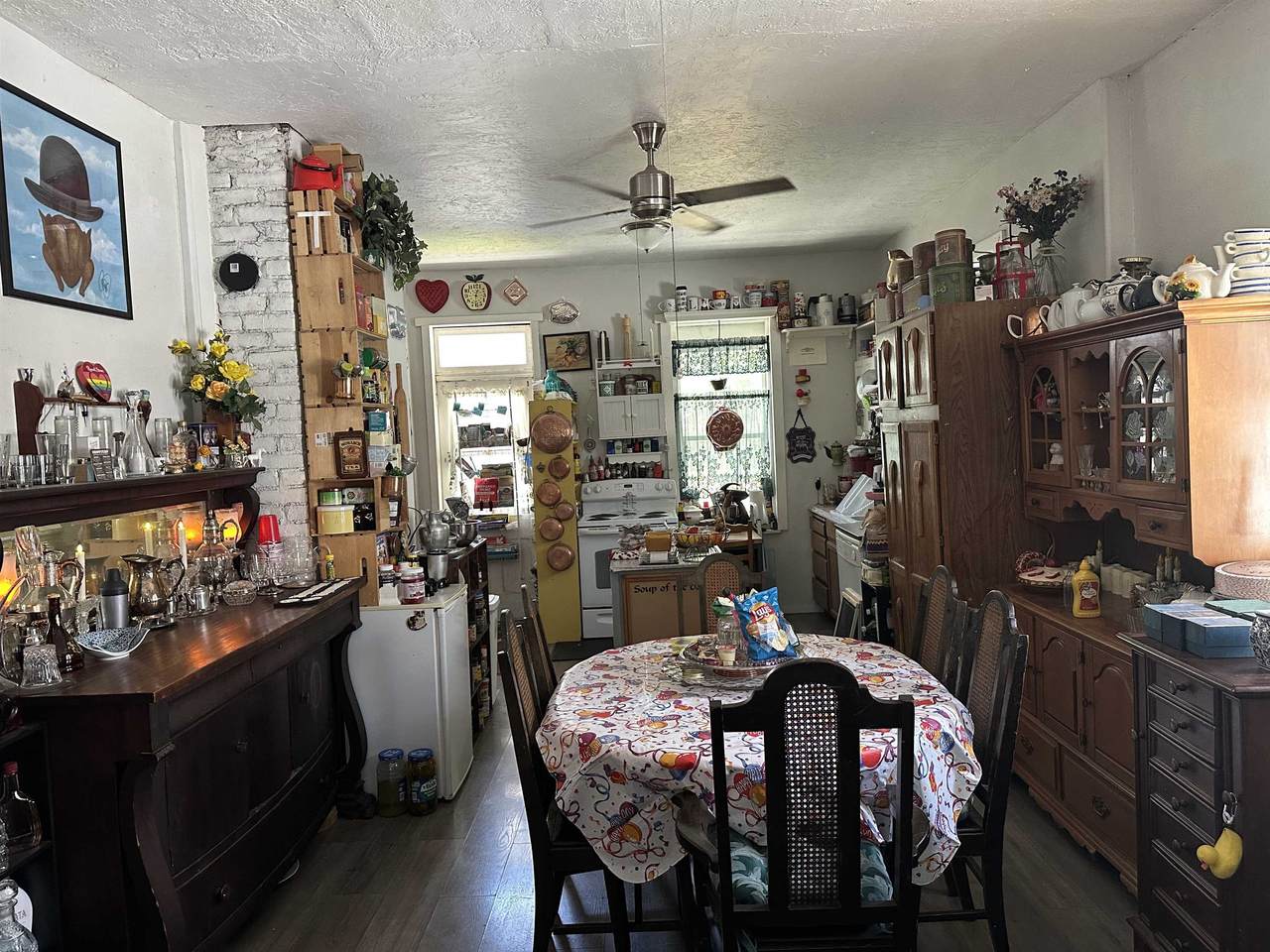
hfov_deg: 71.6
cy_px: 476
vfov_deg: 56.8
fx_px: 881
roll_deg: +2.5
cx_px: 635
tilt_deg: -2.4
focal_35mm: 24
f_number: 1.78
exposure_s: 1/60
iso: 320
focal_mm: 6.86
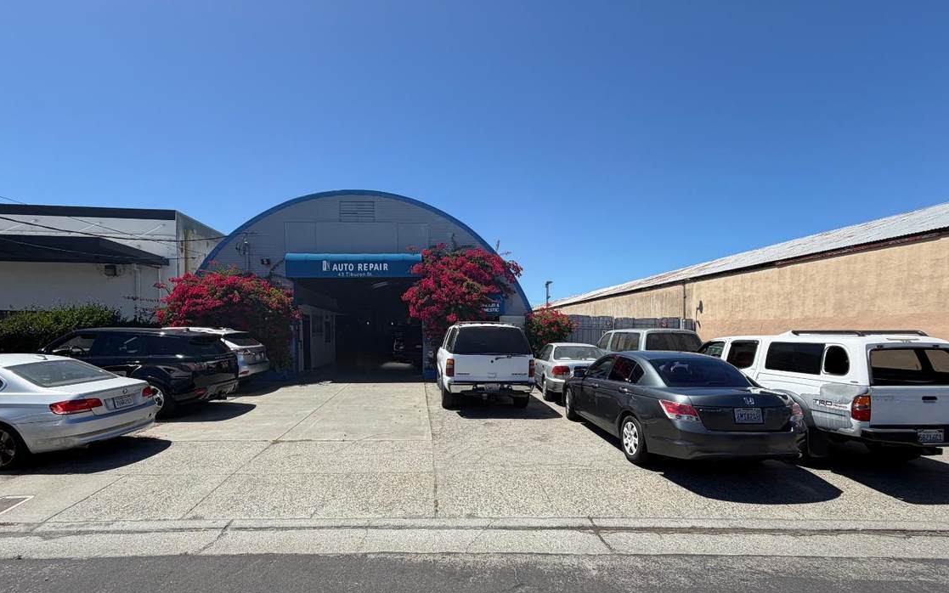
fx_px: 440
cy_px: 352
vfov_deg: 67.4
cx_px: 460
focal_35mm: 17
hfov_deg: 94.3
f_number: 2.2
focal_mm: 2.22
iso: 20
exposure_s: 1/789
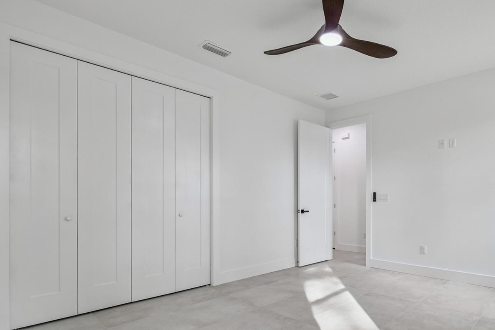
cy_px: 206
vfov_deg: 61.1
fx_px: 275
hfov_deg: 82.2
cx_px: 313
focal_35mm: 20
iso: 100
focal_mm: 10
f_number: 7.1
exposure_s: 1/8
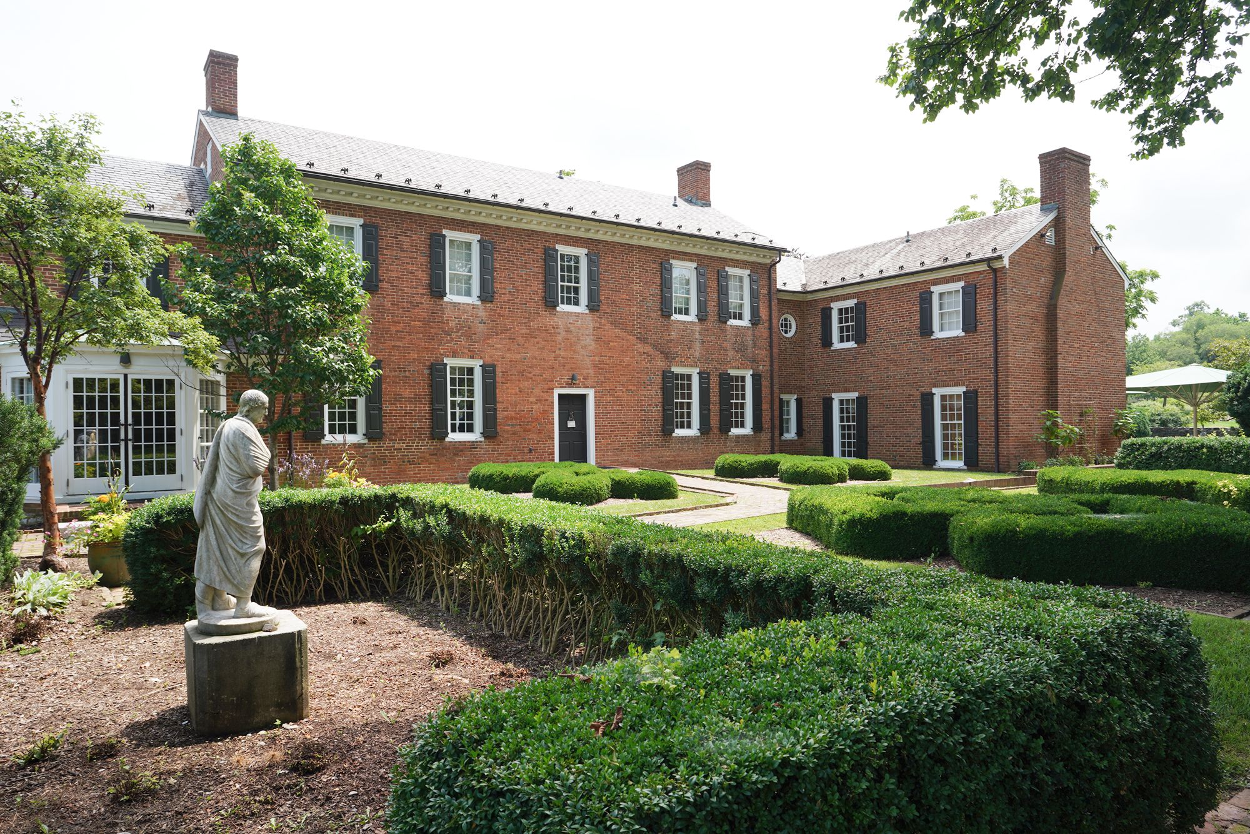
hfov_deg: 73.7
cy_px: 417
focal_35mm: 24
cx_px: 625
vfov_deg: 53.1
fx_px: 833
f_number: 8
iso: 100
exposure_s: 1/100
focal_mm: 24
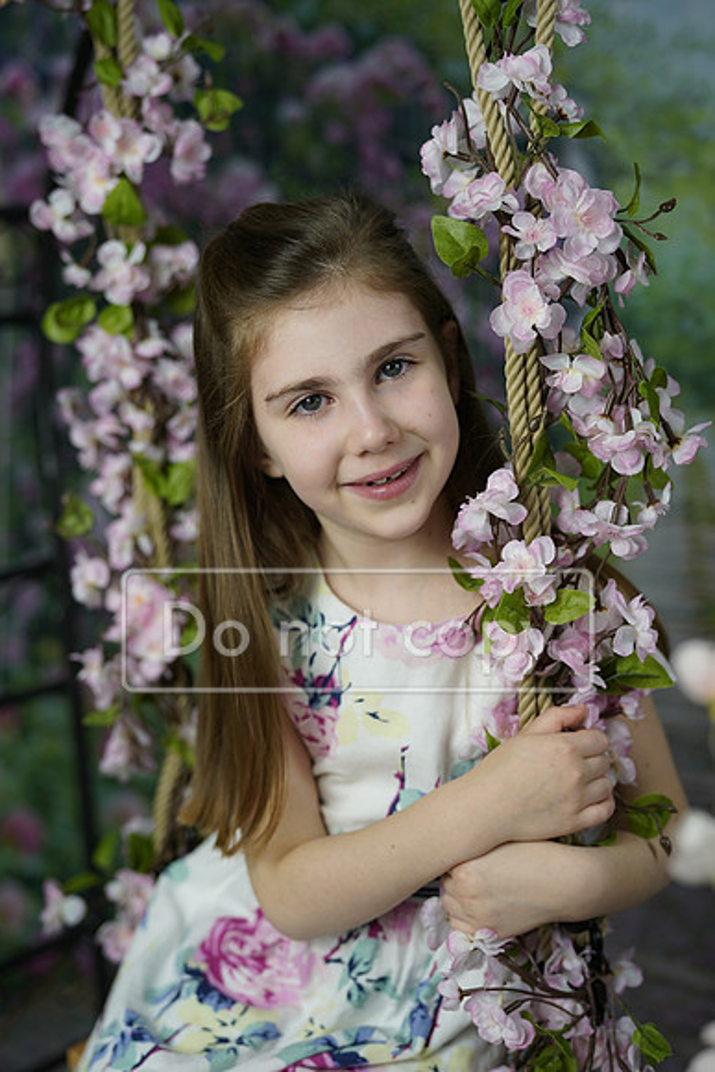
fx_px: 1489
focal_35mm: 50
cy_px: 536
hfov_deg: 27.0
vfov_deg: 39.6
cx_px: 358
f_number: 2
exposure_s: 1/160
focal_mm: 50
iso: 160
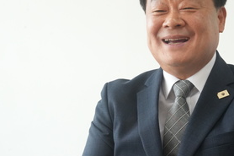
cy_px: 94
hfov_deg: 21.3
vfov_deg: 14.4
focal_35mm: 95
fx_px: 617
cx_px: 168
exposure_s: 1/50
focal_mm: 44
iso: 5000
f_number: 18
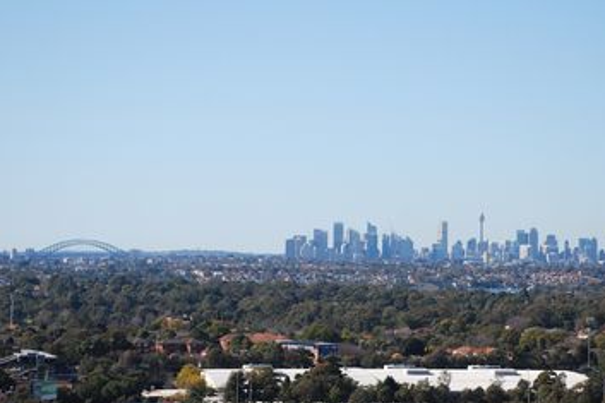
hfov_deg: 14.6
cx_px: 374
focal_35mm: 140
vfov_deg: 9.8
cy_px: 196
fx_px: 2352
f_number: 5.6
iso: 320
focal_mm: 70
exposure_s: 1/1000
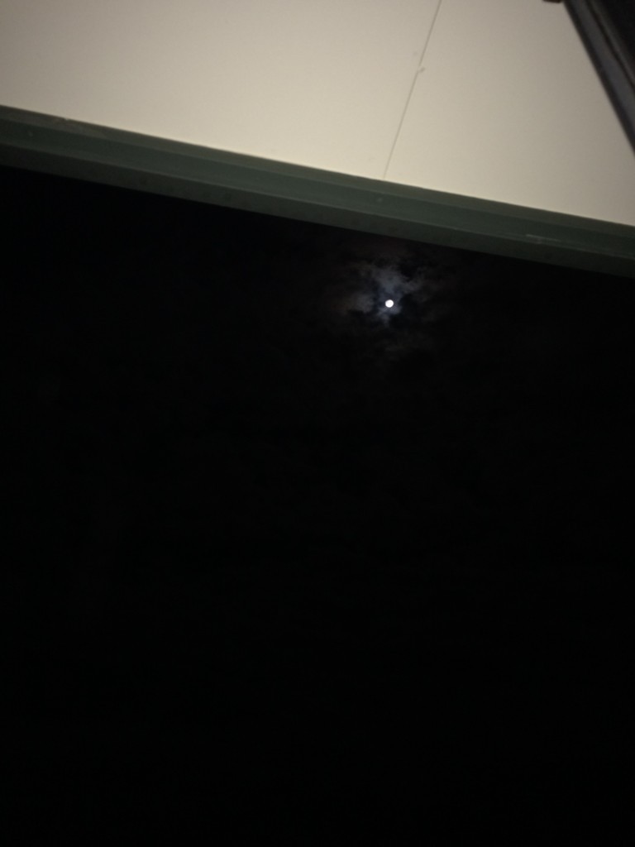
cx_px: 318
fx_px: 709
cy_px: 424
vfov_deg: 61.7
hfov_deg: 48.2
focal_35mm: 29
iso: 80
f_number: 2.2
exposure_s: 1/16
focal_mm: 4.15
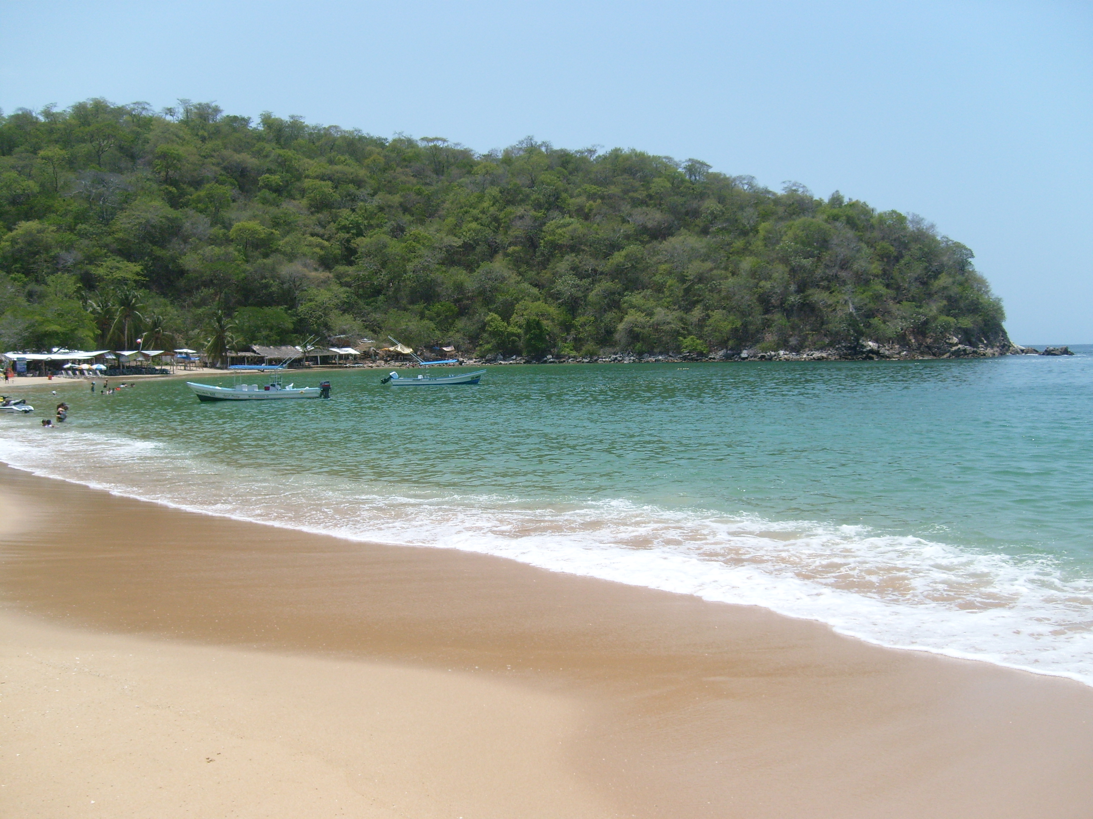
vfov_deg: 40.7
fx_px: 1105
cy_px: 410
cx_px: 546
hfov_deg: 52.6
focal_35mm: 35
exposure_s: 1/350
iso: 80
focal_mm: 5.8
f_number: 7.1
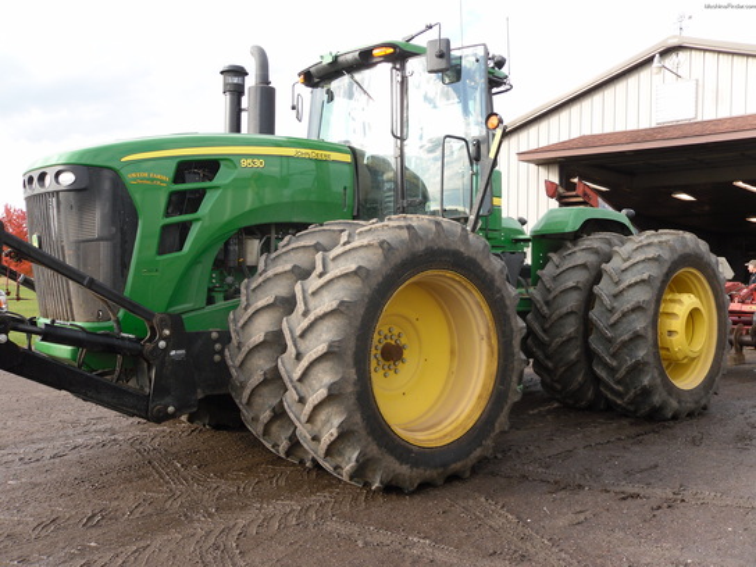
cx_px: 378
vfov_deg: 40.7
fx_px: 764
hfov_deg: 52.6
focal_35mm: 35
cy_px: 284
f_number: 3.5
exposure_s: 1/139
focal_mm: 6.3
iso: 80
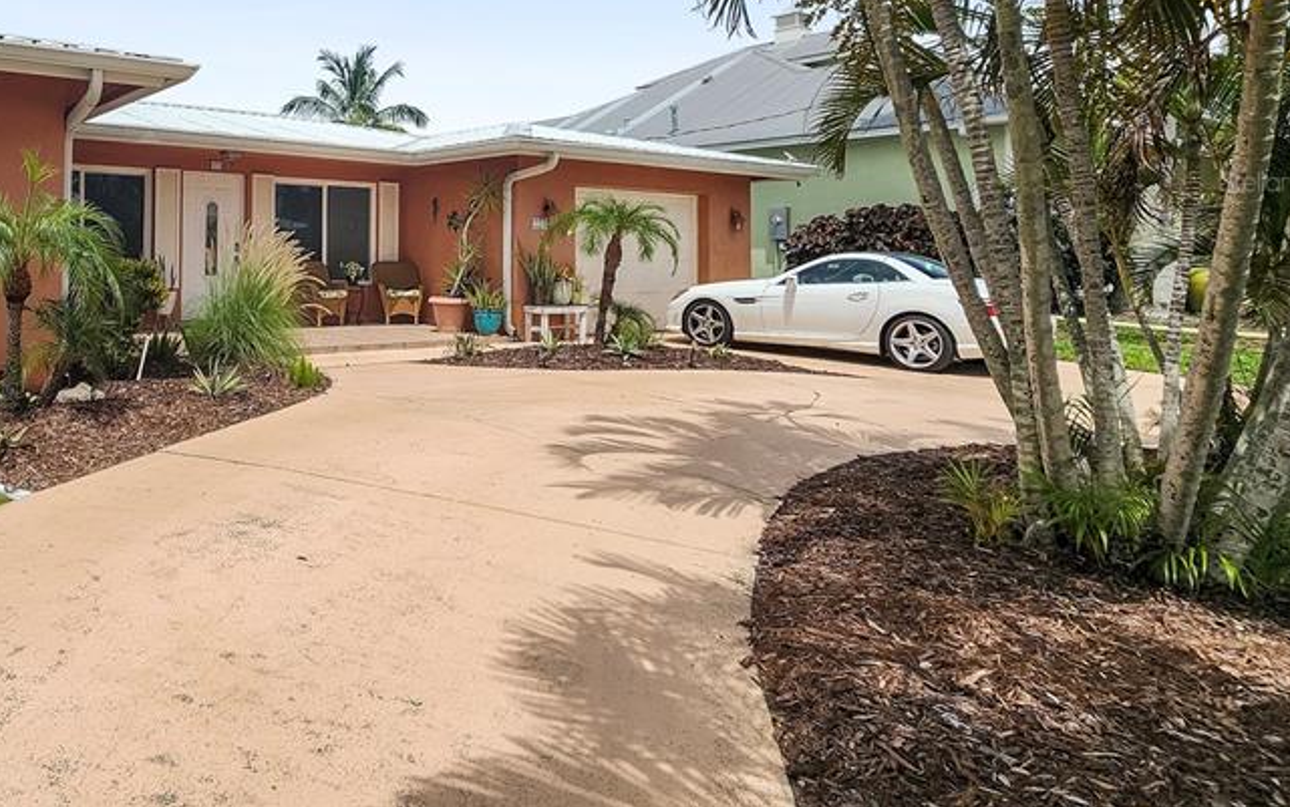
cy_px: 181
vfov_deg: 52.1
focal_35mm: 22
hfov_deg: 73.6
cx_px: 312
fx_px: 774
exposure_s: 1/3200
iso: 50
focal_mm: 2.2
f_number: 2.2
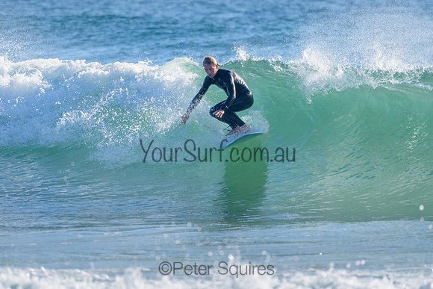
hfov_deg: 3.4
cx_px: 213
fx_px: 7375
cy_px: 126
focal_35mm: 613
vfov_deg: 2.2
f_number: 5.6
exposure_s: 1/2000
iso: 220
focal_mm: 500
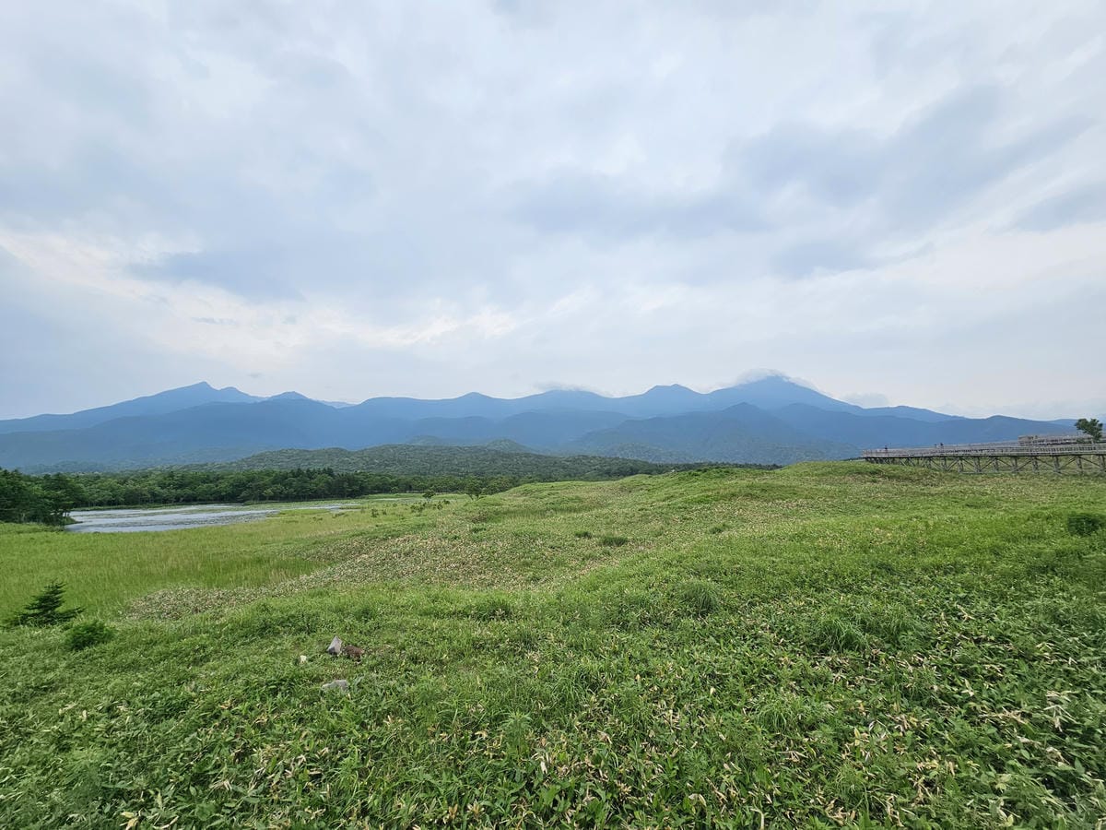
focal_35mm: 13
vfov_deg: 89.9
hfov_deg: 106.2
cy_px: 415
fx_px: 415
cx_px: 553
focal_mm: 2.2
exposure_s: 1/5075
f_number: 2.2
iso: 50
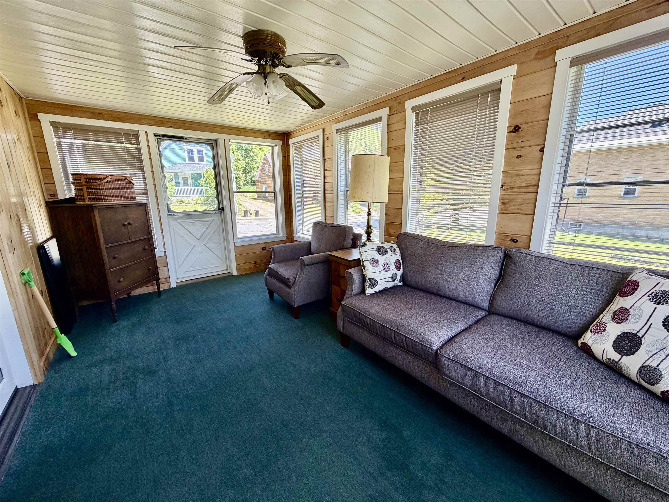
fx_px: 271
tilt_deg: -11.8
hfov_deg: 102.1
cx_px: 334
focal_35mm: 14
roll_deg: +0.8
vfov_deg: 85.7
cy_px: 251
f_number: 2.2
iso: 100
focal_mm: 2.22
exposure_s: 1/121
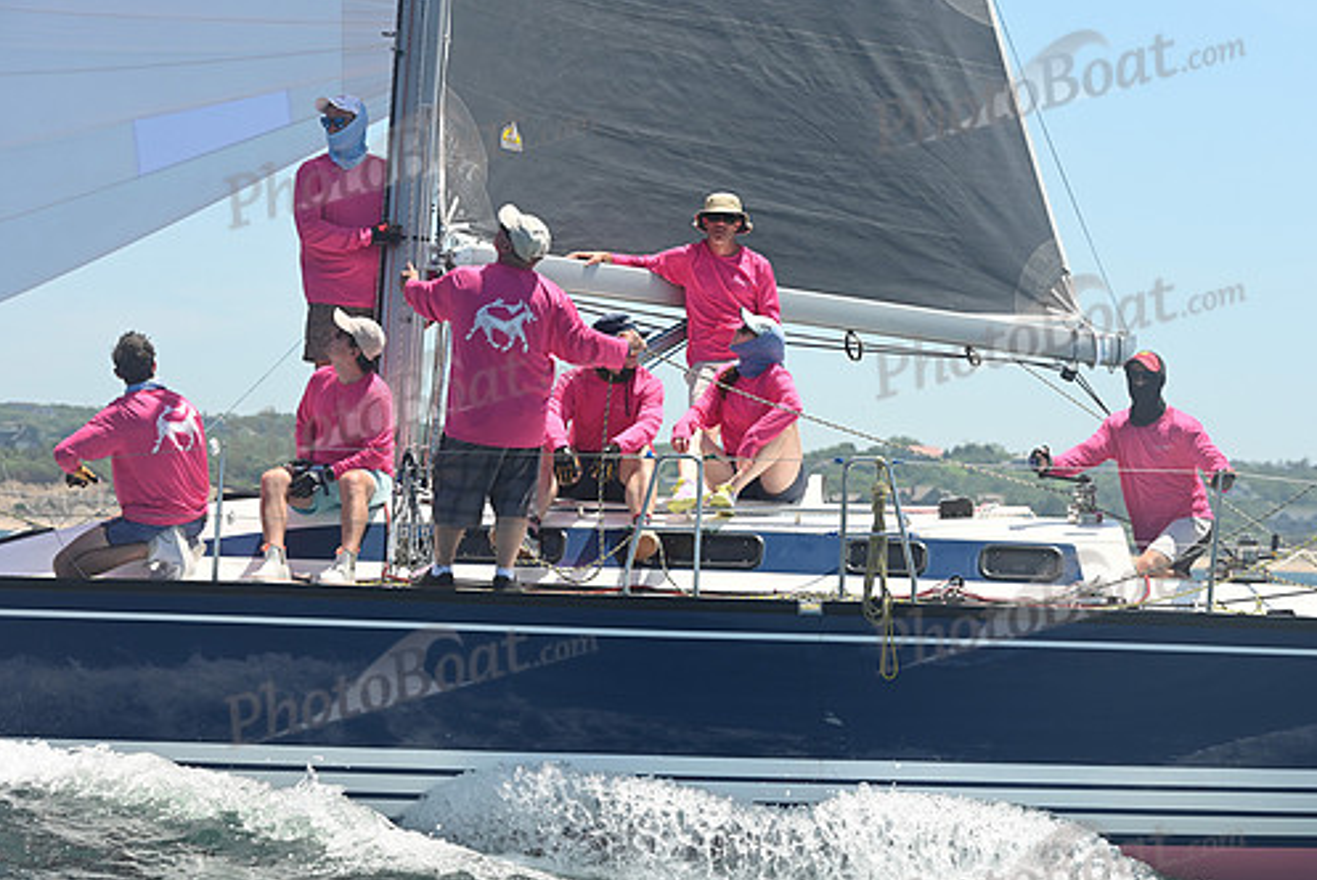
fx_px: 4356
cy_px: 505
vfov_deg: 11.5
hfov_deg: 17.2
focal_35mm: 119
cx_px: 737
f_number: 7.1
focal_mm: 102
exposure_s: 1/1000
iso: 320
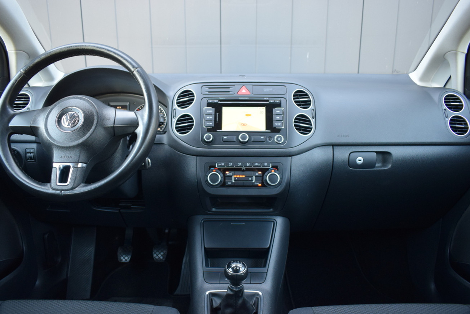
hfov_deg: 63.6
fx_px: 379
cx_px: 223
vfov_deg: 44.9
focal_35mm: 29
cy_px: 168
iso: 800
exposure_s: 1/60
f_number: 3.5
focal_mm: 18
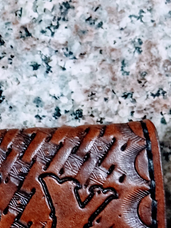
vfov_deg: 16.4
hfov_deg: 11.6
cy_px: 211
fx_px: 778
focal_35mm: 118
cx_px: -134
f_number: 1.8
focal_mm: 4
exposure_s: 1/30
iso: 160
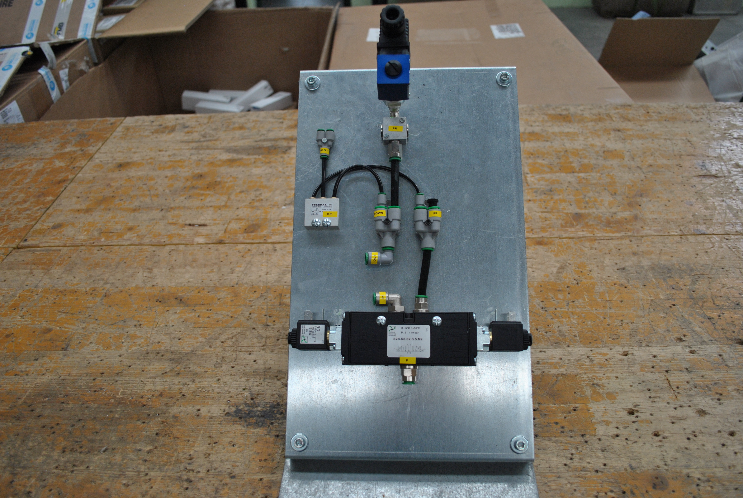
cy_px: 249
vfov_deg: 48.0
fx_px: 558
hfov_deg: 67.3
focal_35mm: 27
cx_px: 372
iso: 400
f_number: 3.5
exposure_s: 1/80
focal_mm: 18
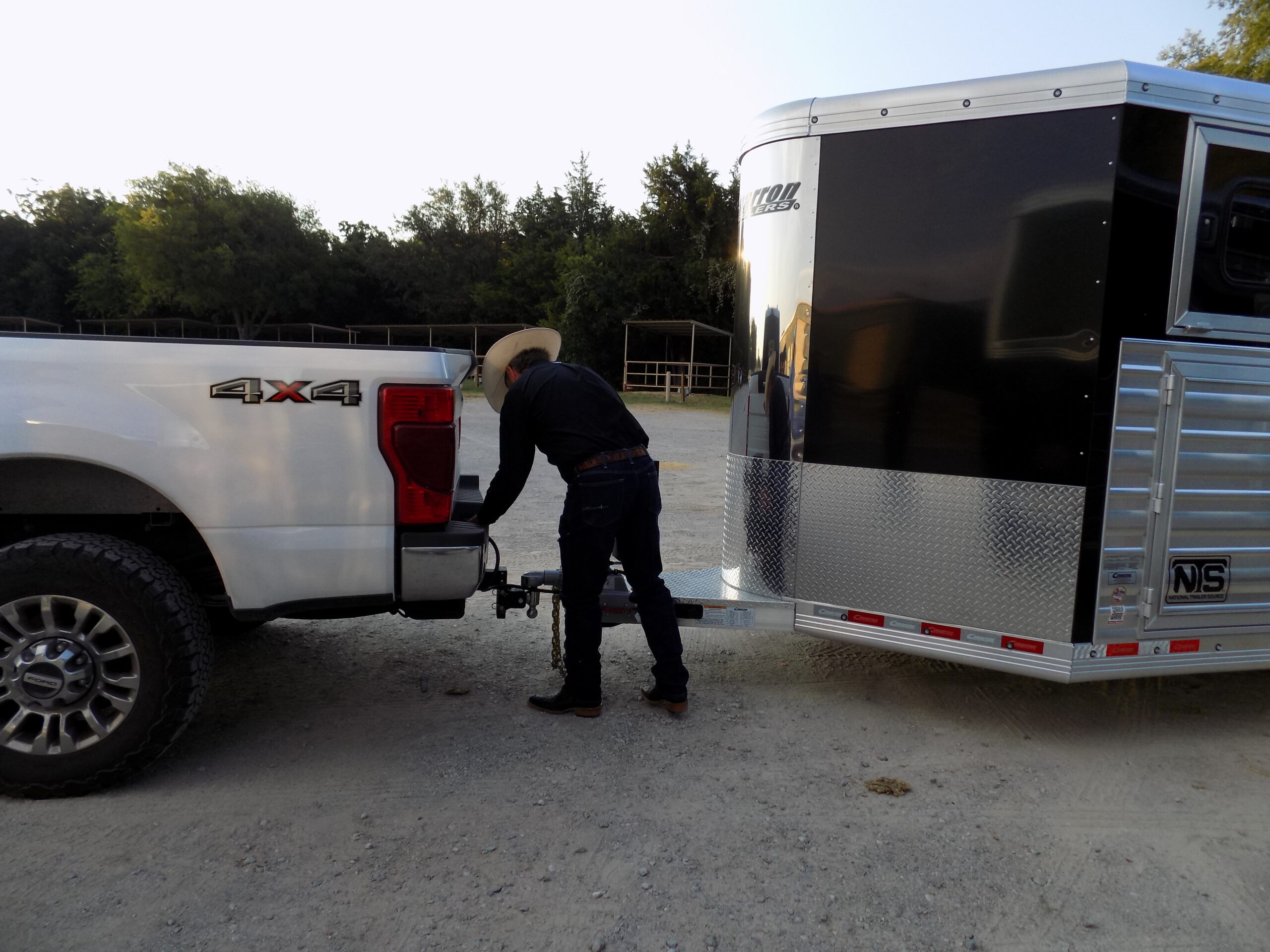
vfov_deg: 58.9
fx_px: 844
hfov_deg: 73.9
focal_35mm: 23
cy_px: 476
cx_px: 635
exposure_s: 1/250
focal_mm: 4
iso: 80
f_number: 3.1
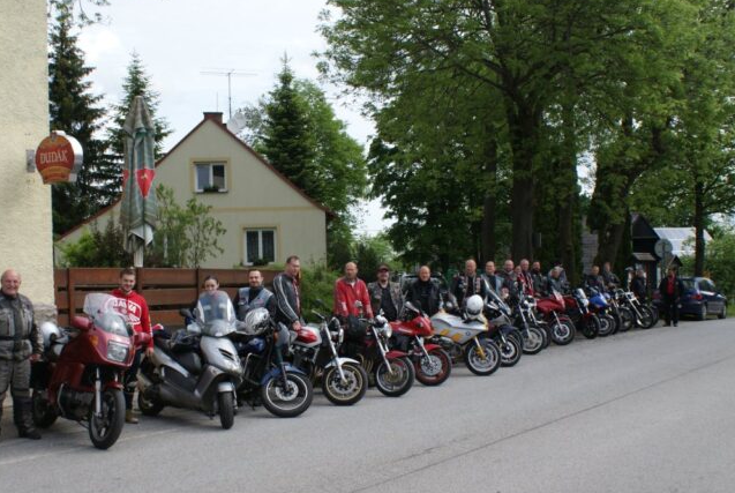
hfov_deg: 41.8
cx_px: 329
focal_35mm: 47
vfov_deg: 28.7
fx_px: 961
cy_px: 282
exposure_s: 1/80
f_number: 11
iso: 100
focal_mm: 26
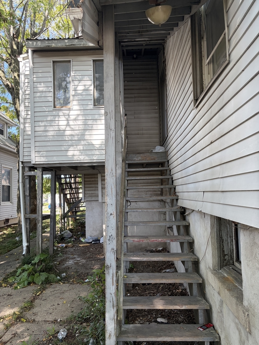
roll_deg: +3.0
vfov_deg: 67.3
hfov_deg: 53.1
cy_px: 172
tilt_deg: +6.6
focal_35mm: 26
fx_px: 259
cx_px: 130
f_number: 1.6
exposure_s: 1/215
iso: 80
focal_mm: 5.96
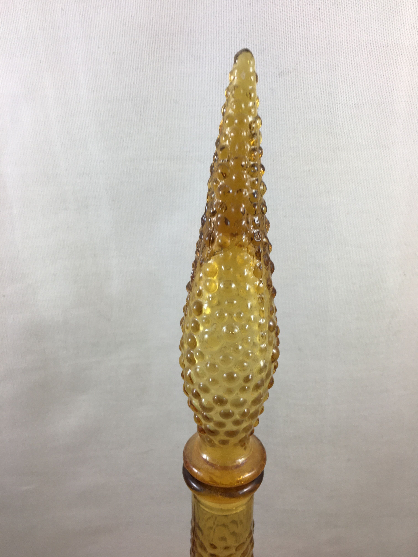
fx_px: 467
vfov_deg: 61.7
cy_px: 278
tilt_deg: -22.4
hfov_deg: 48.2
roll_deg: -0.9
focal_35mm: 29
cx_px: 209
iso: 32
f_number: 2.2
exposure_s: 1/50
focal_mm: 4.15
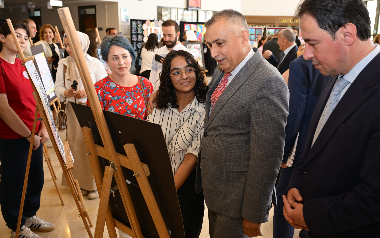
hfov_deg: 57.4
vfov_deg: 37.7
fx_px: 347
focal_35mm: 34
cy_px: 111
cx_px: 192
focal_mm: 32.5
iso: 1250
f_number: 5
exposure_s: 1/60
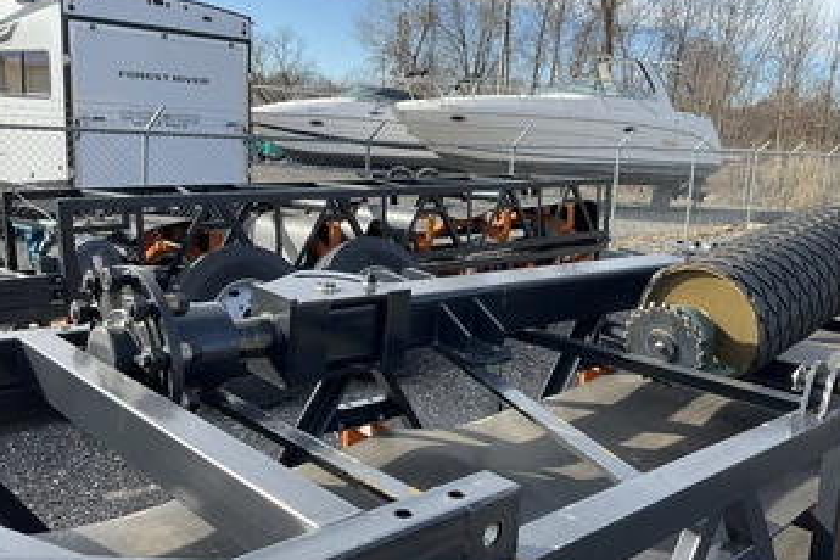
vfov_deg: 37.8
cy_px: 309
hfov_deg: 54.4
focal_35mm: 35
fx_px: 817
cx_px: 438
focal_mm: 3
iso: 25
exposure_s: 1/620
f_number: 1.8
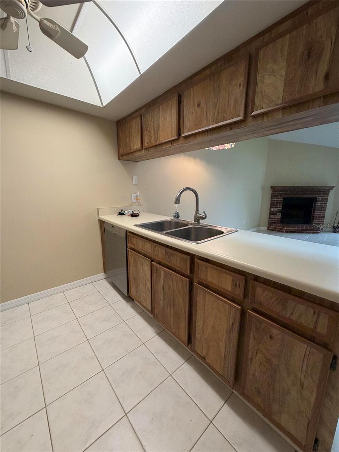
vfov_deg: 102.1
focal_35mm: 14
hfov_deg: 85.7
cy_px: 226
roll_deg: -0.4
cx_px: 170
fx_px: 183
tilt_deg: -10.9
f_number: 2.2
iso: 160
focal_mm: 2.22
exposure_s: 1/60
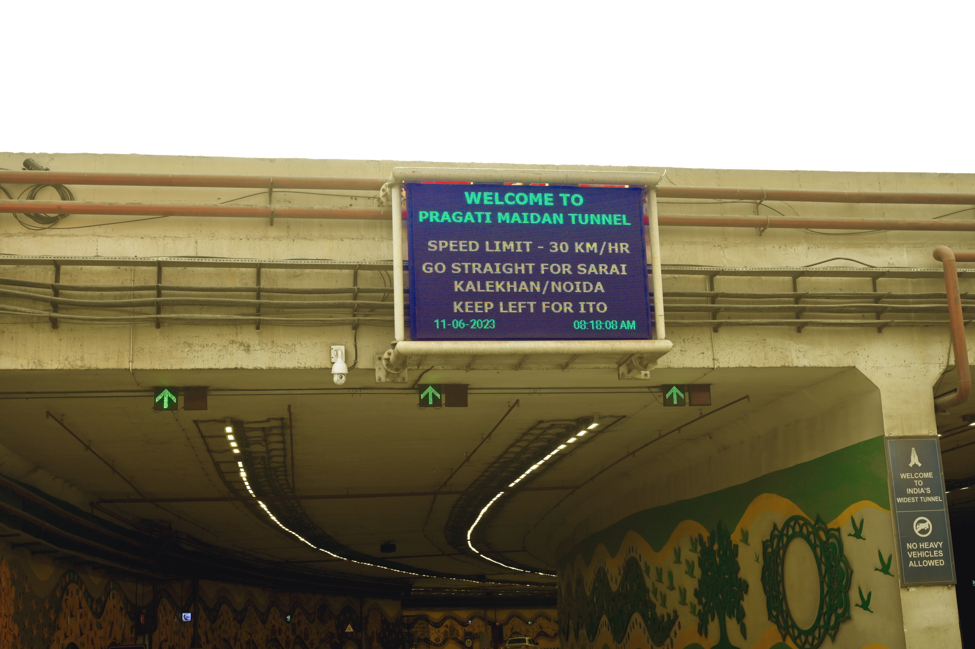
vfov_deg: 28.6
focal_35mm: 47
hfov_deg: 41.9
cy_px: 324
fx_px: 1272
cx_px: 488
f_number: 5.6
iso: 100
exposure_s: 1/200
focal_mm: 47
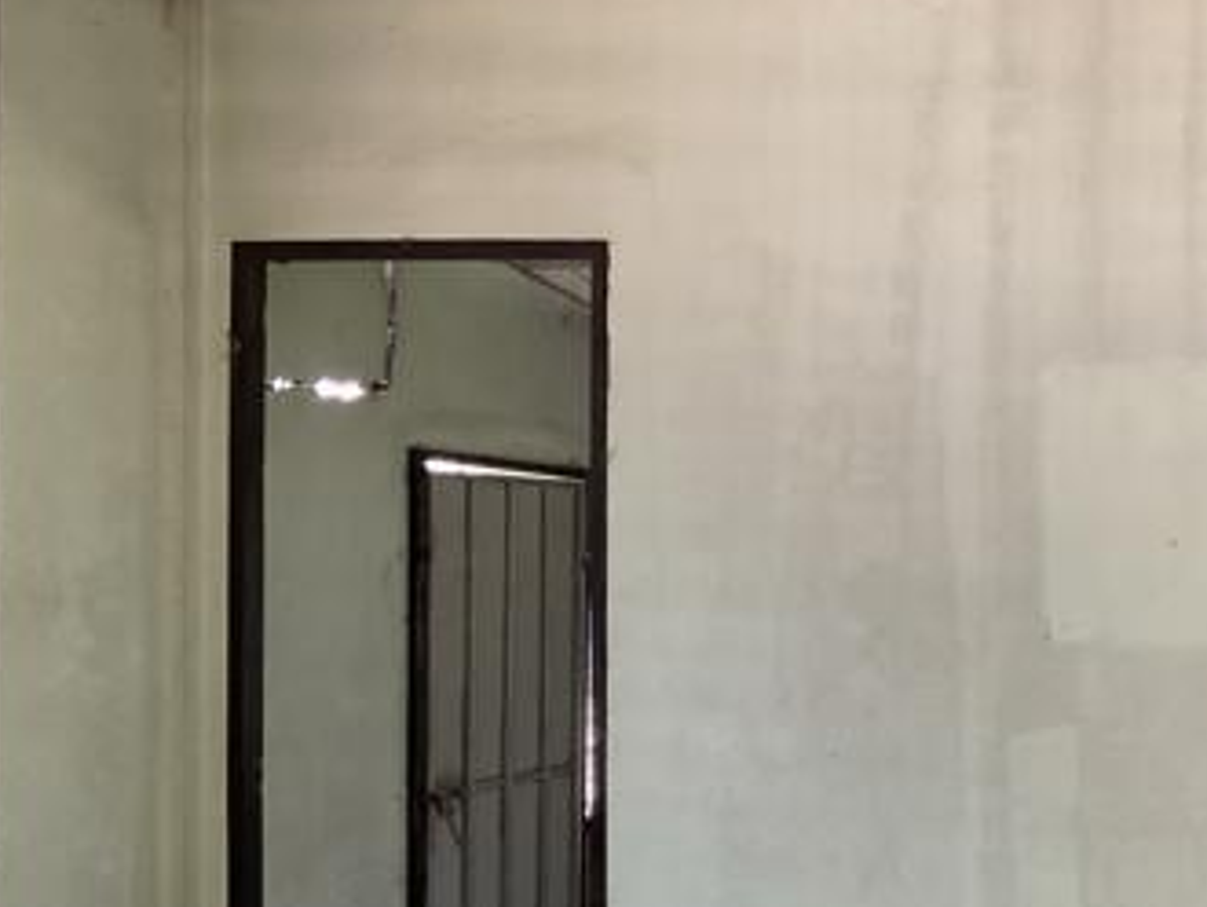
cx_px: 1068
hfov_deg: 31.8
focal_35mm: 58
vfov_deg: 25.1
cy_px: 638
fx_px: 2024
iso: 125
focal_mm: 3
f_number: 1.8
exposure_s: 1/60
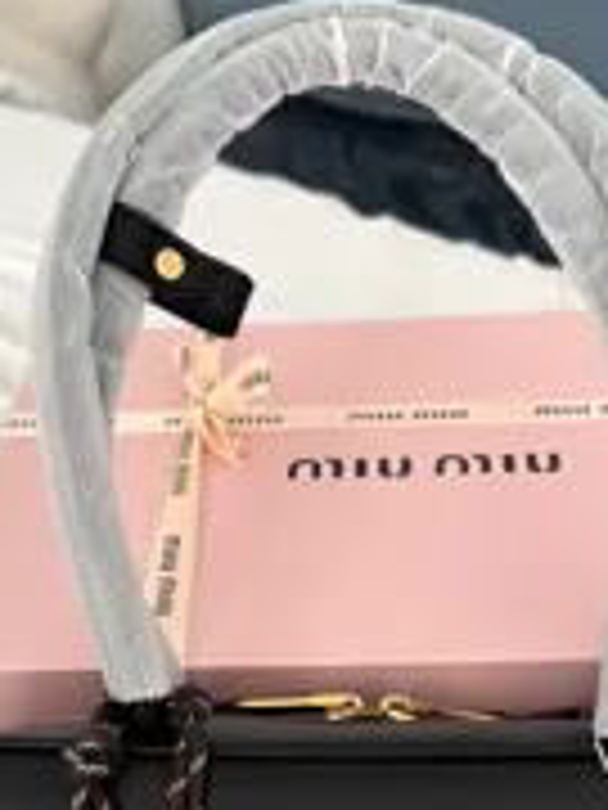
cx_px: 342
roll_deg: +0.2
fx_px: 1499
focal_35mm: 64
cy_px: 778
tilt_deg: -42.4
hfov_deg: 22.9
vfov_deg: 28.7
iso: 64
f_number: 1.78
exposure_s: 1/232
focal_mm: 6.76
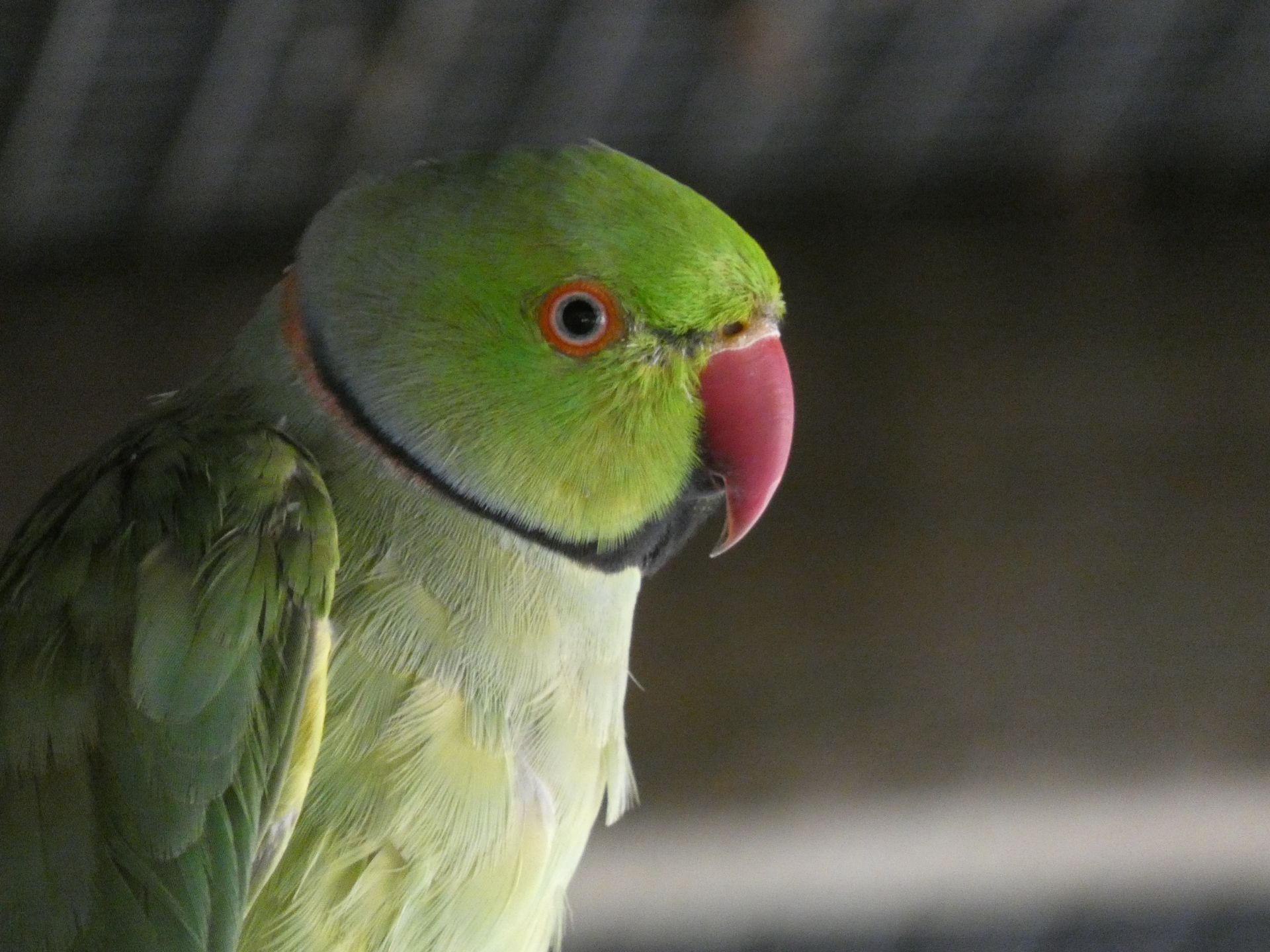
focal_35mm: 1200
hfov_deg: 1.7
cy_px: 476
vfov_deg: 1.2
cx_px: 635
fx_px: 44026
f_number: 6.3
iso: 1600
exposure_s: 1/125
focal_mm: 215
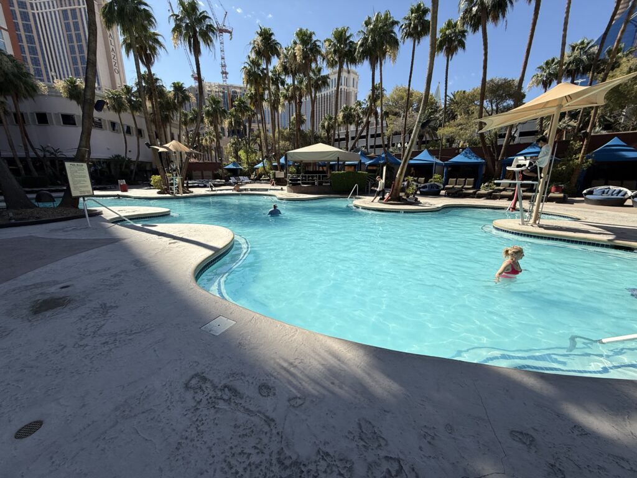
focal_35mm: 14
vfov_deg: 85.7
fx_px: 258
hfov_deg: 102.1
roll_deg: +0.0
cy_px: 239
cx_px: 318
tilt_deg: -14.1
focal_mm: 2.22
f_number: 2.2
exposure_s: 1/2717
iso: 50
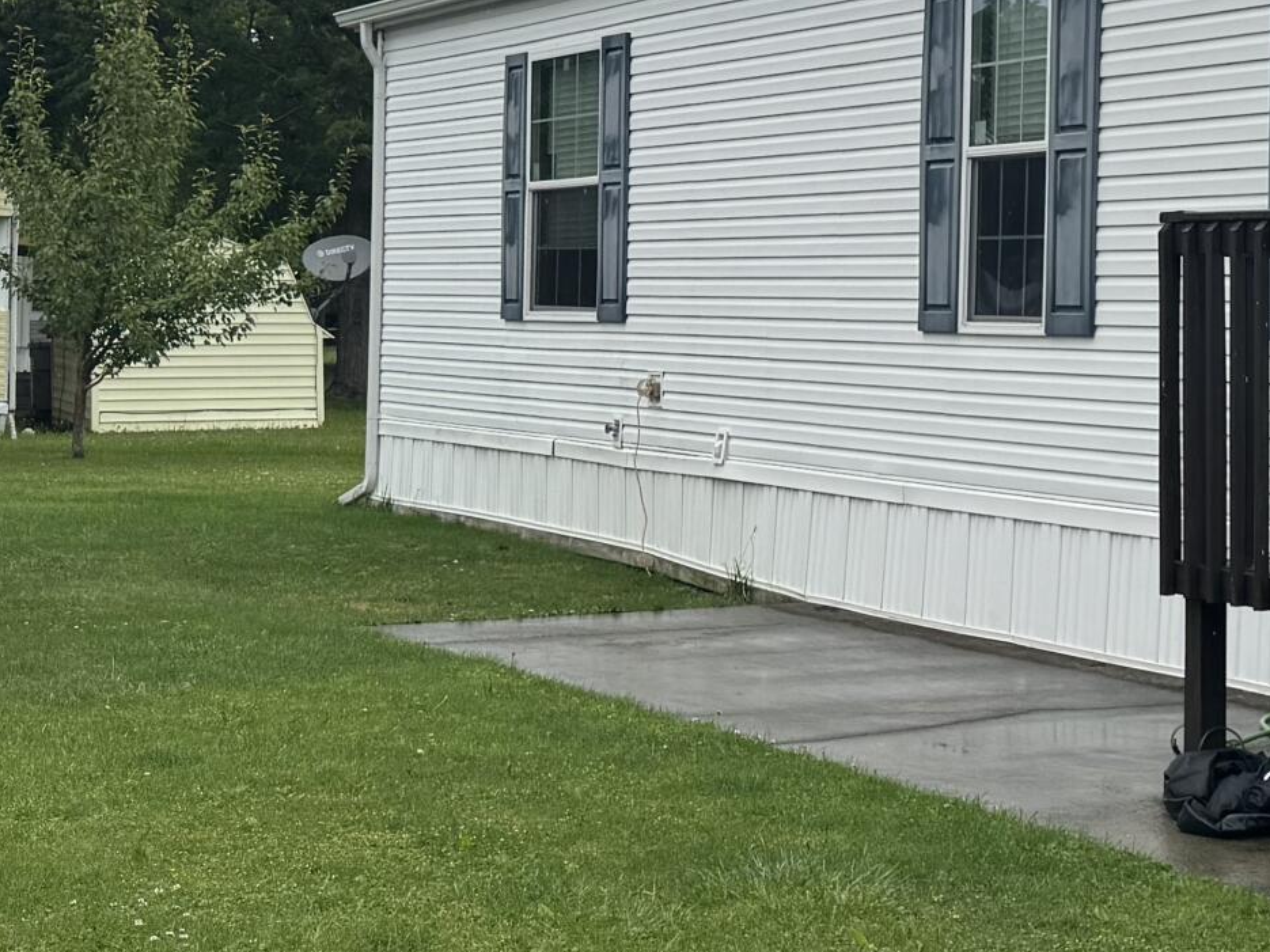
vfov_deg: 19.1
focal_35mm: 77
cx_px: 1403
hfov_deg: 23.7
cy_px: 327
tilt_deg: -0.3
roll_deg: -2.5
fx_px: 2825
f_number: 1.78
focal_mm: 6.76
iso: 80
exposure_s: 1/1311
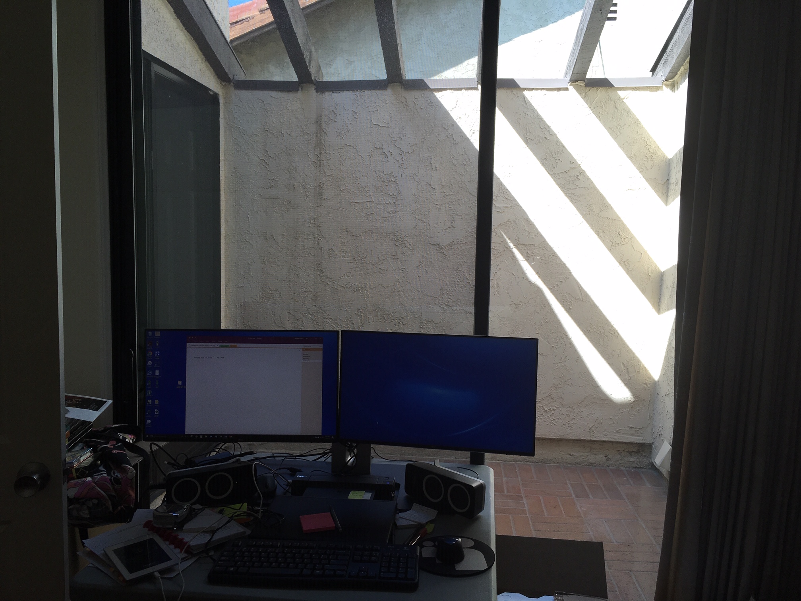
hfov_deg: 61.7
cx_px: 400
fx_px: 671
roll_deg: -1.5
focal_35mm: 29
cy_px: 300
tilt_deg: -5.1
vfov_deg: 48.2
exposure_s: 1/192
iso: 25
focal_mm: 4.15
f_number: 2.2
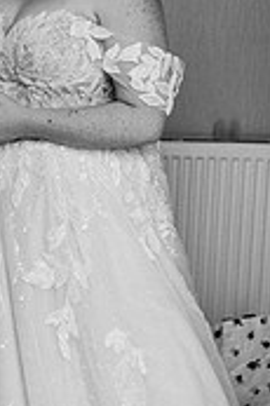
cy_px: 106
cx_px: 85
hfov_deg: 15.0
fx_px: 1026
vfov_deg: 22.2
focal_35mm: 91
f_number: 1.8
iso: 100
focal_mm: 35
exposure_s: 1/1000
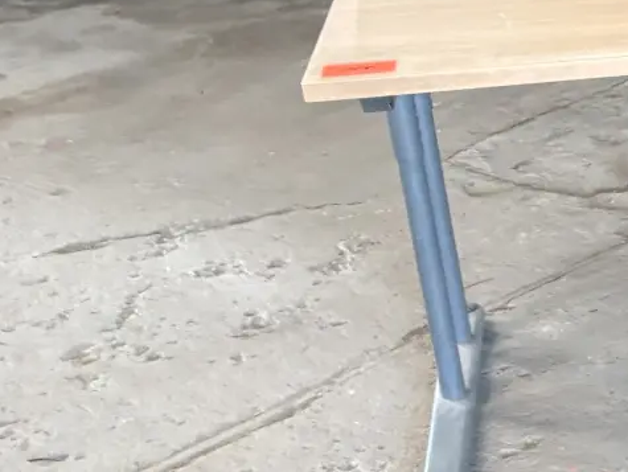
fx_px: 1906
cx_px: 1227
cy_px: 155
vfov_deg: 14.1
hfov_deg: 15.3
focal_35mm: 105
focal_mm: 5.96
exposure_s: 1/60
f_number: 1.6
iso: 160
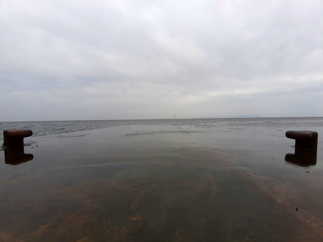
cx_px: 162
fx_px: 168
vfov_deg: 71.6
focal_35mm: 18
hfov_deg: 87.8
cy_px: 121
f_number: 2.4
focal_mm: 1.87
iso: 40
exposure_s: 1/121
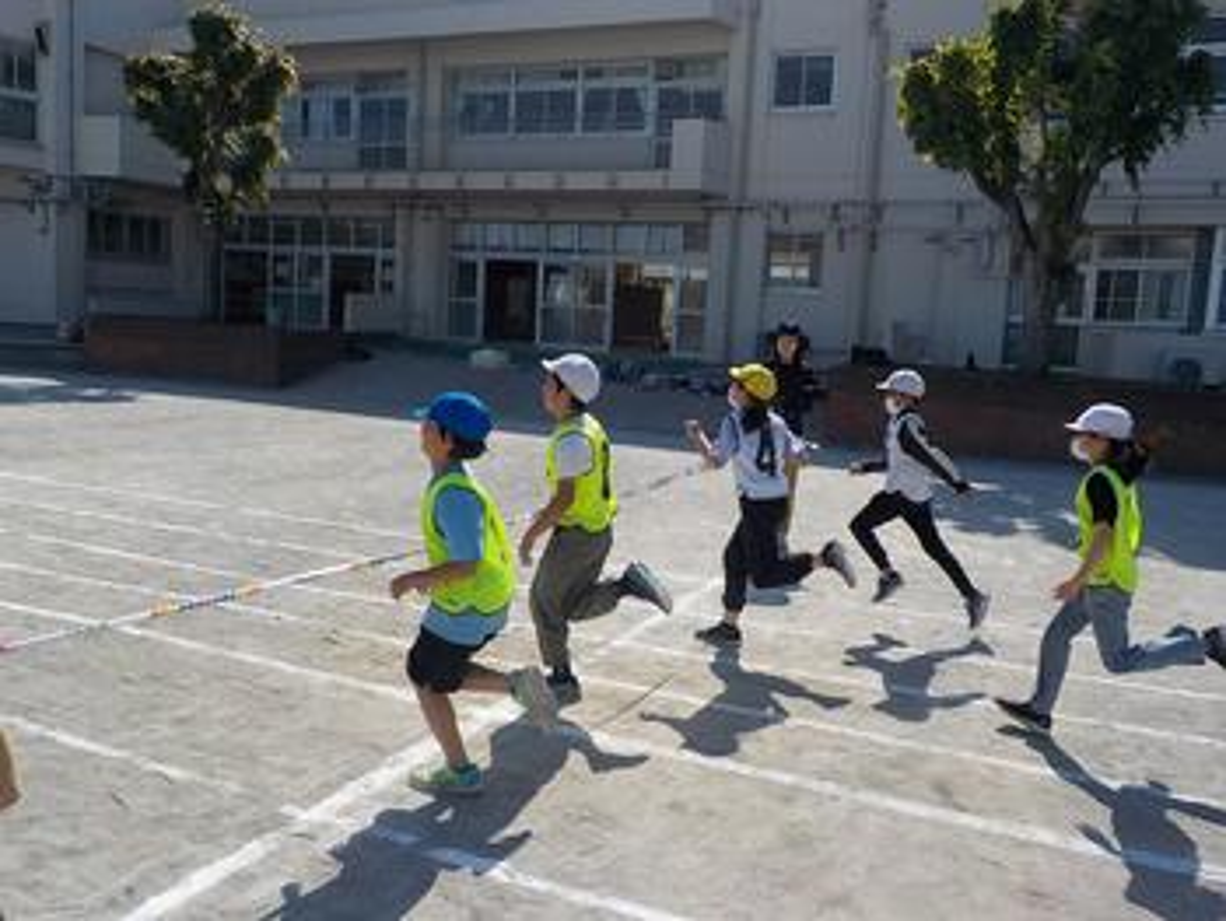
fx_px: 1063
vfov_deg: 46.8
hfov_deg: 59.9
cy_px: 460
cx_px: 613
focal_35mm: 30
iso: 125
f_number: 6.6
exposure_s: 1/500
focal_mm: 4.1
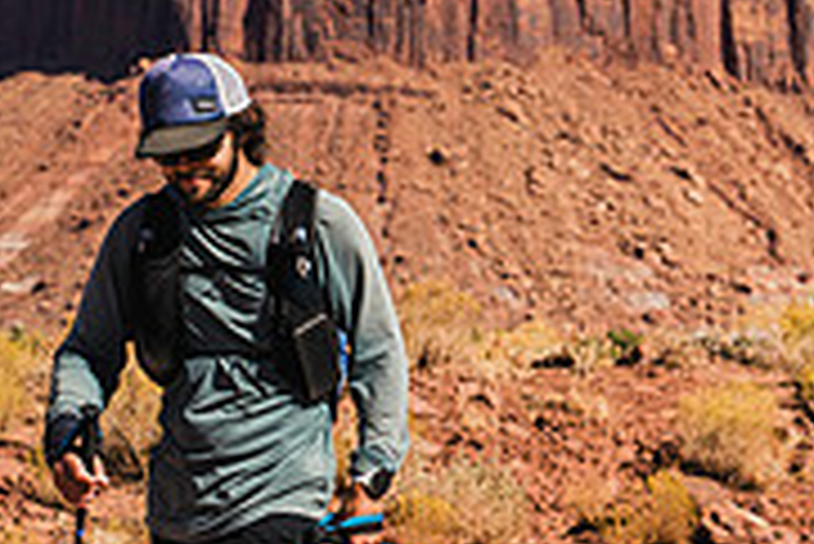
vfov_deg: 8.7
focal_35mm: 158
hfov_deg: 13.0
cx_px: 601
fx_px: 3575
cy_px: 222
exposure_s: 1/2000
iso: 160
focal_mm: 48
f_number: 4.5
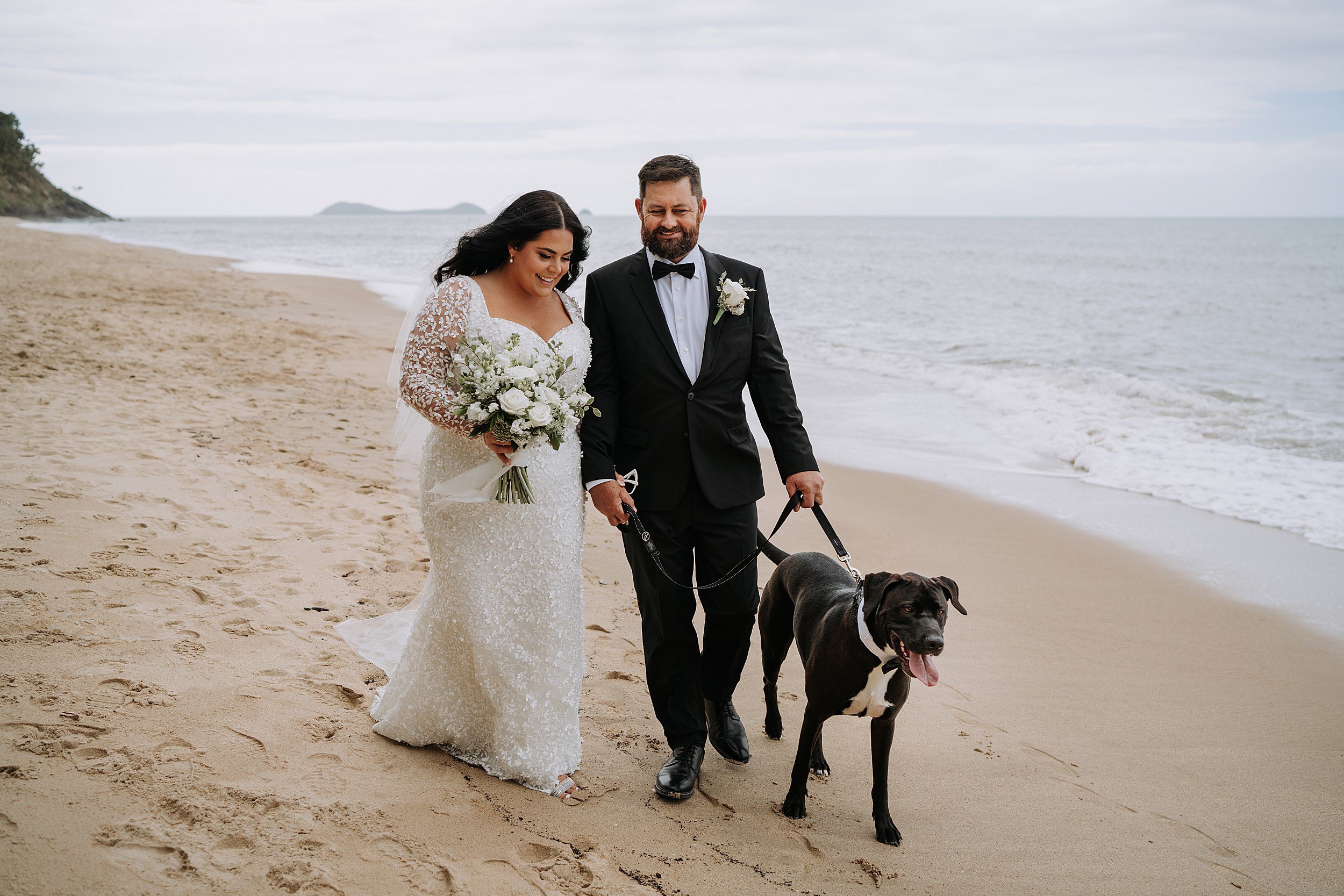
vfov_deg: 37.9
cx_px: 672
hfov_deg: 54.4
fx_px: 1307
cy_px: 448
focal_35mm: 35
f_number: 2.8
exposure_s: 1/2000
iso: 160
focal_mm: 35
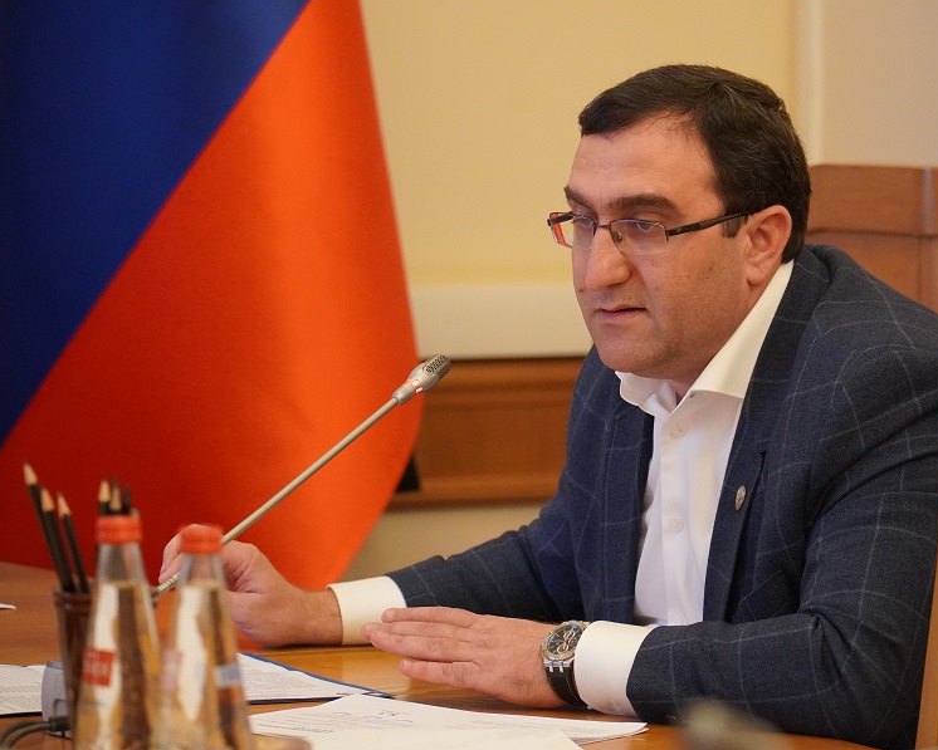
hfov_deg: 12.5
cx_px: 536
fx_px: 4292
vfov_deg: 10.0
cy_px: 374
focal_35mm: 155
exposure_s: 1/160
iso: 4000
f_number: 4
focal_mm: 91
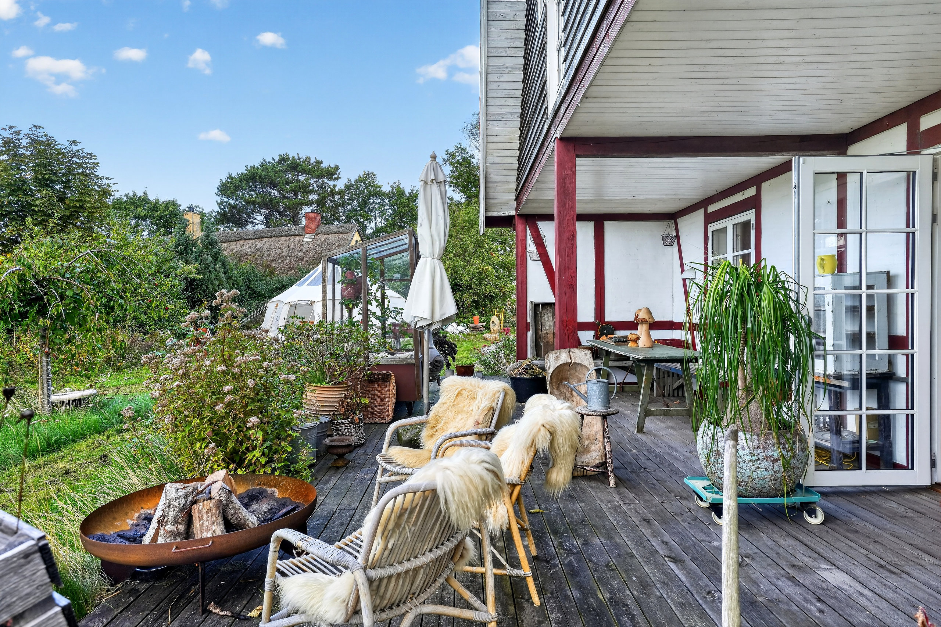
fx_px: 601
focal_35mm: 23
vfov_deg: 55.1
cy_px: 314
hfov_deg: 76.1
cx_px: 470
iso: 400
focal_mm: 23
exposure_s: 1/80
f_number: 8
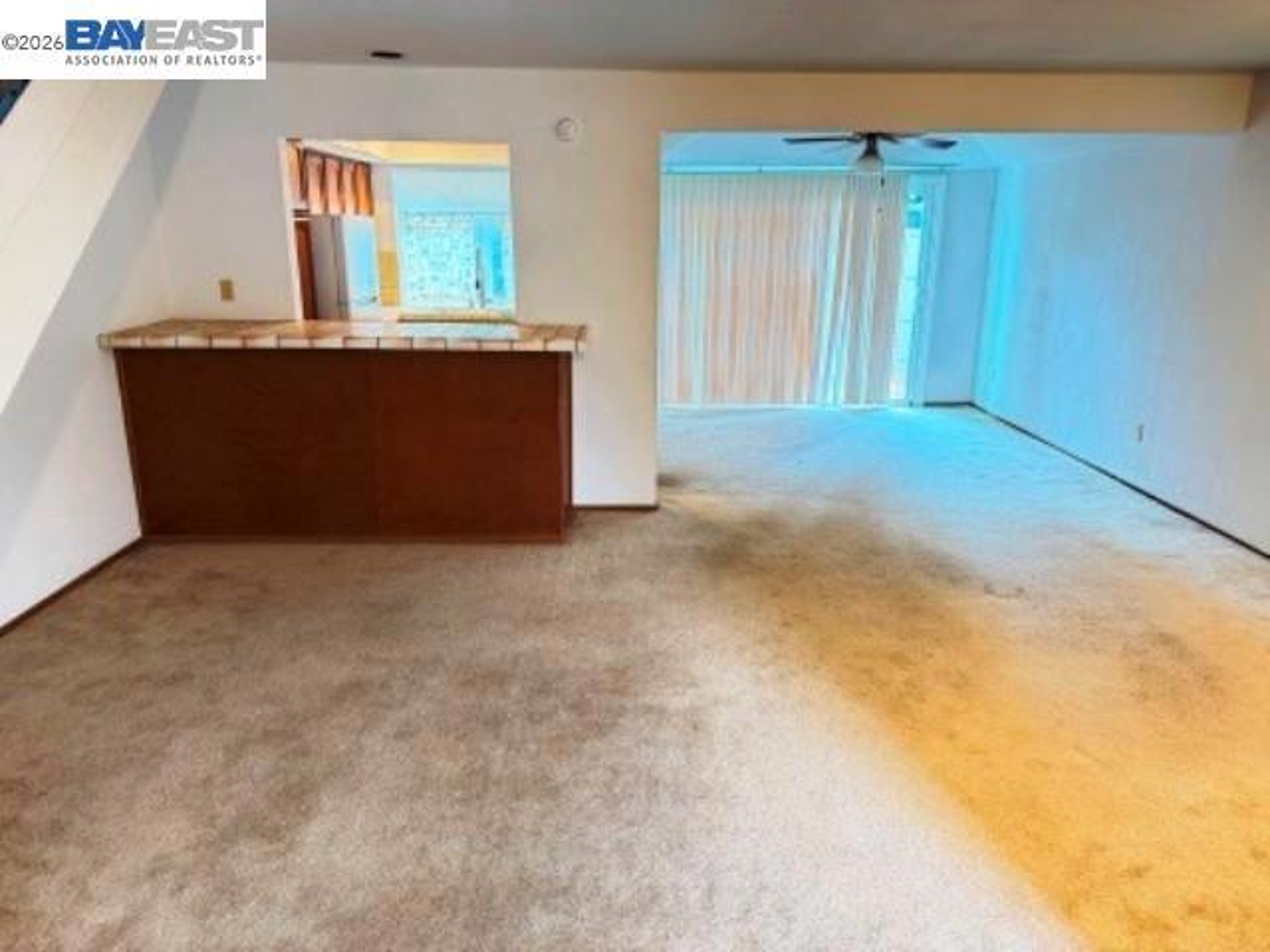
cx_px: 635
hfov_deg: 71.6
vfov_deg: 56.8
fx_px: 881
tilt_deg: -15.6
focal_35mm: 24
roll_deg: +0.0
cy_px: 476
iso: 400
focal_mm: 6.76
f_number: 1.78
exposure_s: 1/60
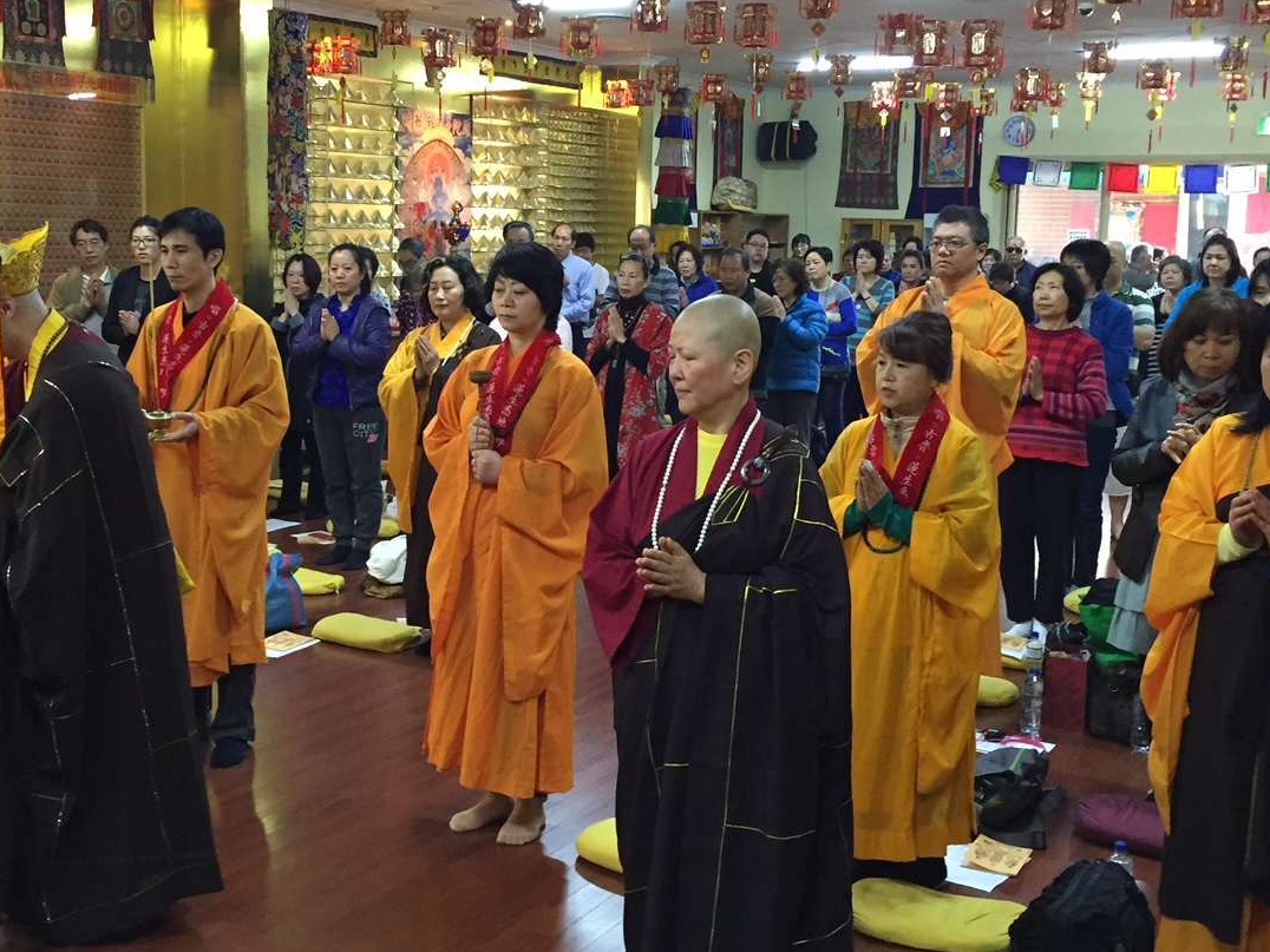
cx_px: 561
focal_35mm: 44
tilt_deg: -7.3
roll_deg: -3.2
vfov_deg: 32.8
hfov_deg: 42.9
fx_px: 1614
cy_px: 407
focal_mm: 4.15
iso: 250
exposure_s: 1/33
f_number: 2.2
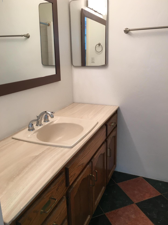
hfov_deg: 46.8
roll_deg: +0.6
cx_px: 84
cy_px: 112
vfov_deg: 60.0
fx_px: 194
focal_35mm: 30
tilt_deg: -16.5
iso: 50
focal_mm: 4.15
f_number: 2.2
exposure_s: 1/30
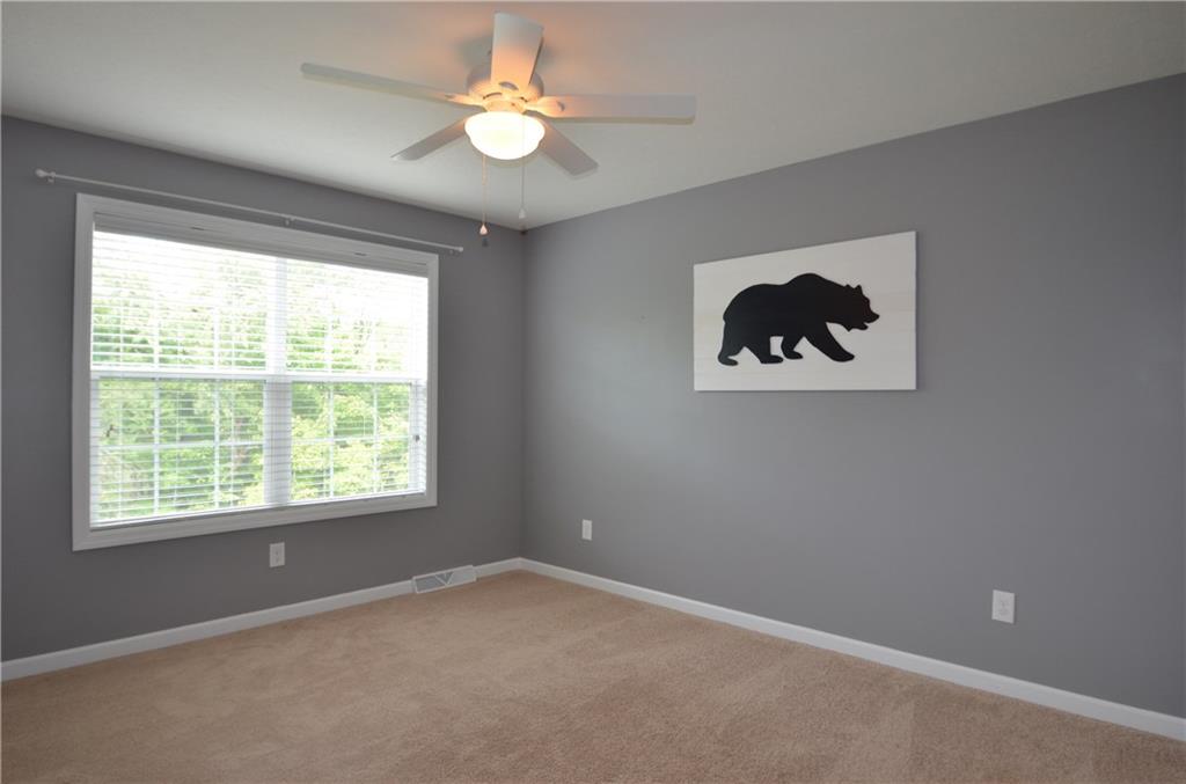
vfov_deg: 59.2
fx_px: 690
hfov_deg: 81.4
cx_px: 593
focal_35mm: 21
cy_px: 392
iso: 280
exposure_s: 1/60
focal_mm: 14
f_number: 3.8
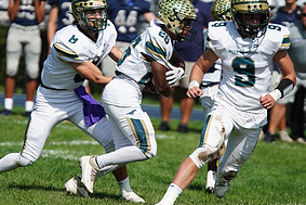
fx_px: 5230
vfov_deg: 2.2
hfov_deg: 3.4
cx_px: 120
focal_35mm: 615
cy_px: 42
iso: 400
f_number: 2.8
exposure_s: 1/8000
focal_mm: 300
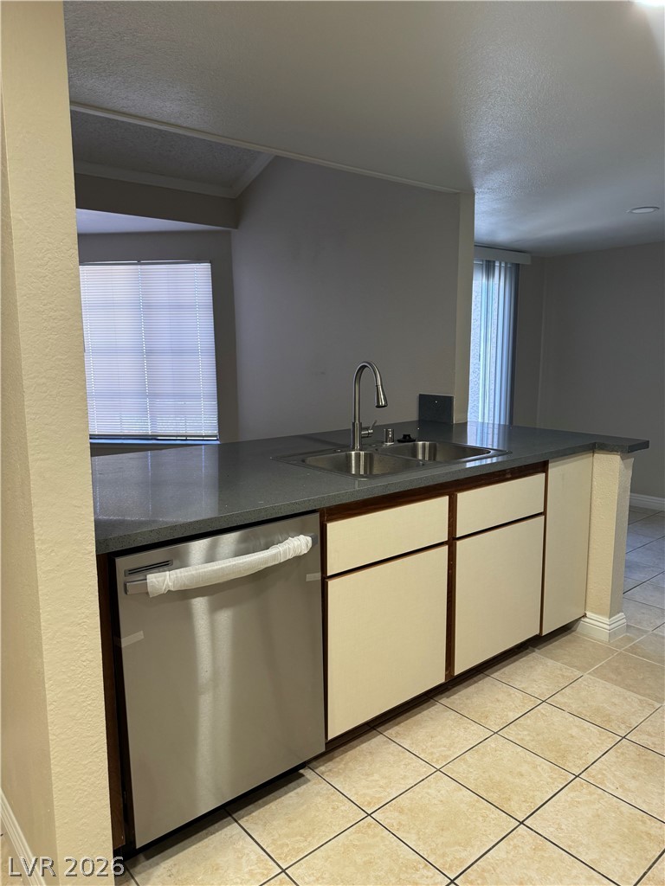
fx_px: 615
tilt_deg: -9.5
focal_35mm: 24
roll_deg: +0.9
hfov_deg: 56.8
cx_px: 332
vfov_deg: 71.6
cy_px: 443
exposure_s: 1/120
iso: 200
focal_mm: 6.76
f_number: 1.78
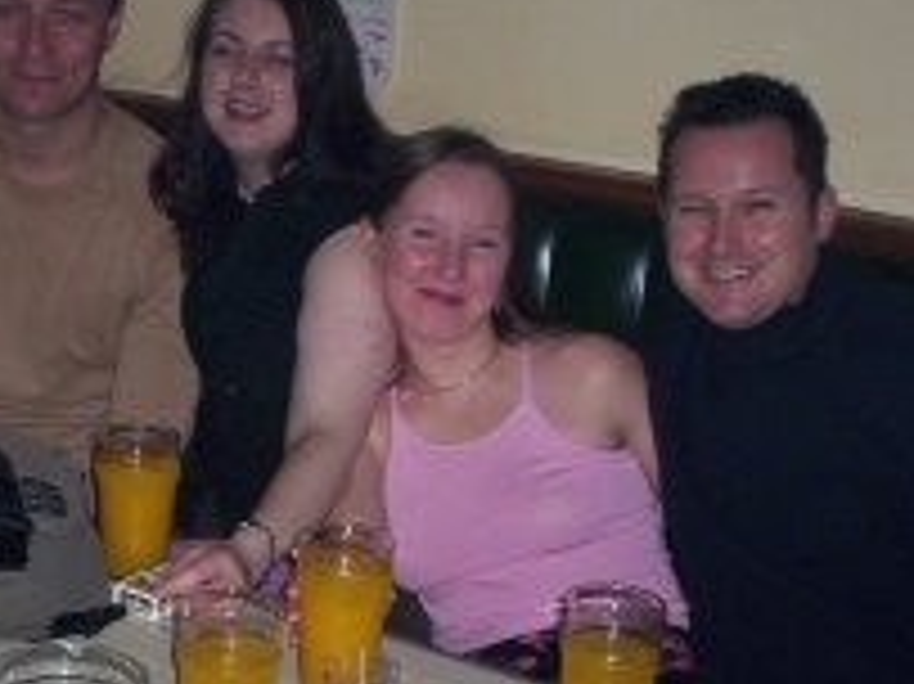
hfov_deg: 25.7
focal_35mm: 75
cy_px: 432
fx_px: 1979
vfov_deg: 19.6
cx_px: 248
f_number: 4.5
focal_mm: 4.99
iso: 140
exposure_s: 1/60
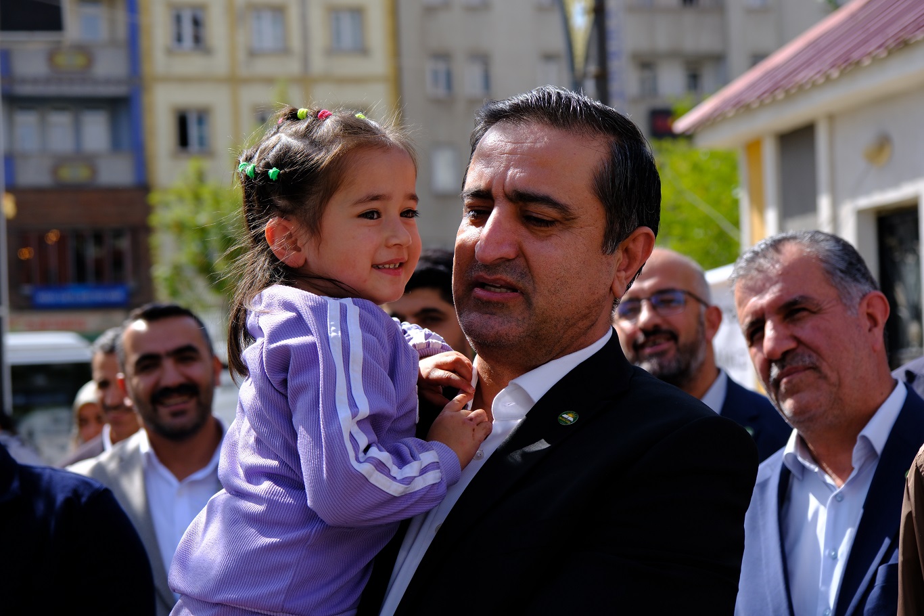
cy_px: 308
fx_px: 1873
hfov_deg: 27.7
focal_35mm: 73
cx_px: 462
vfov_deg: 18.7
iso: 200
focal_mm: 48.5
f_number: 4
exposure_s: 1/800
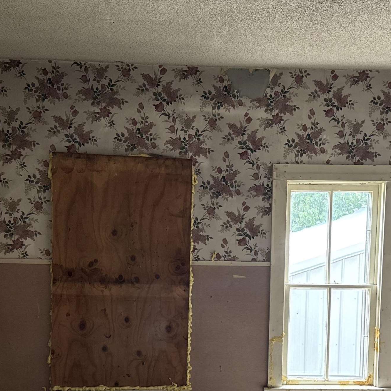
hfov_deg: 34.6
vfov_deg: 33.9
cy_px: 295
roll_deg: -1.4
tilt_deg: -5.1
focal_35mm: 49
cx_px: 228
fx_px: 626
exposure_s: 1/60
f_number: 1.78
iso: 320
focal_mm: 6.76
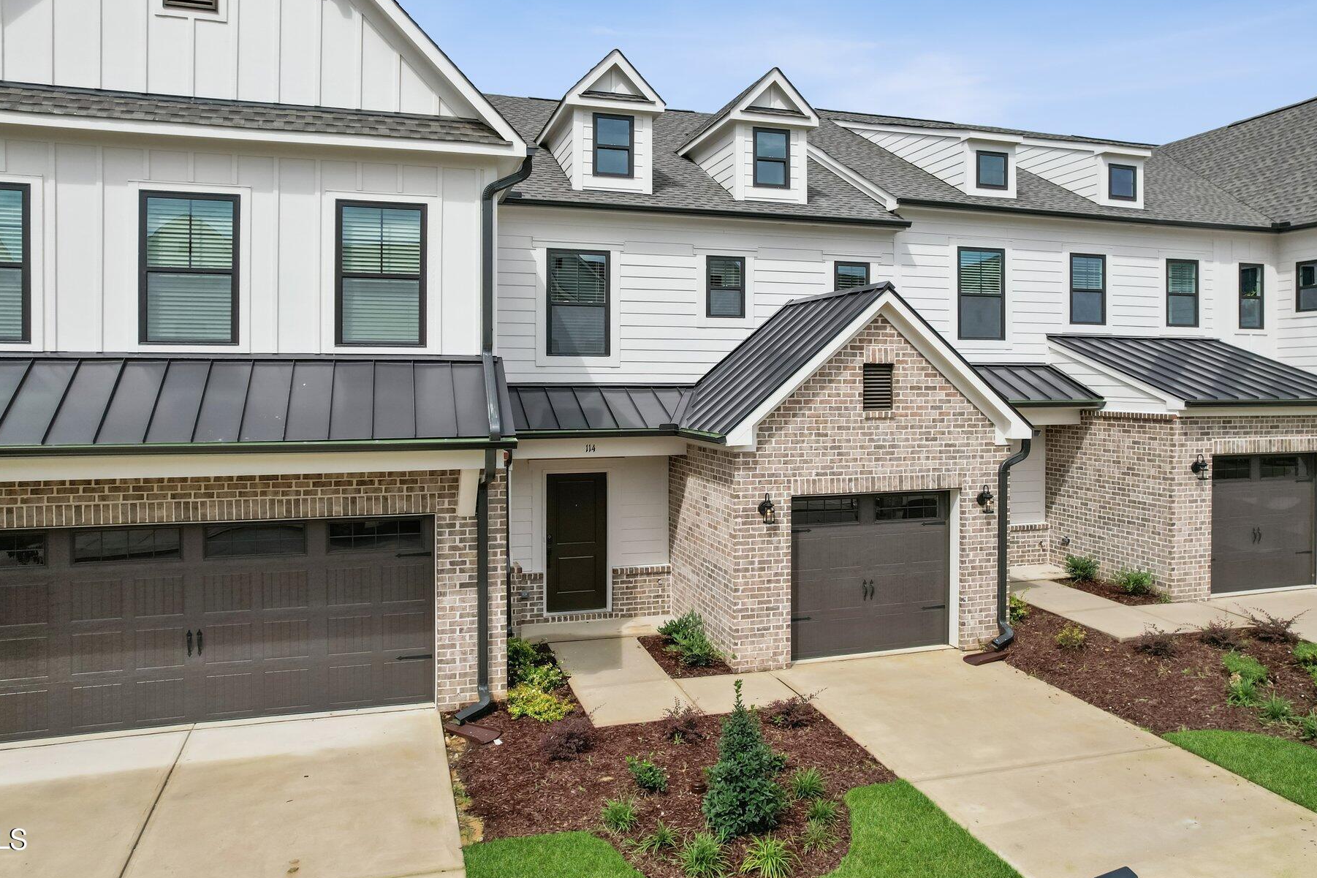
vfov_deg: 51.2
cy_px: 386
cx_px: 699
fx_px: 914
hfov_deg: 71.4
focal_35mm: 25
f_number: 2.8
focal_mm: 8.38
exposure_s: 1/350
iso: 110
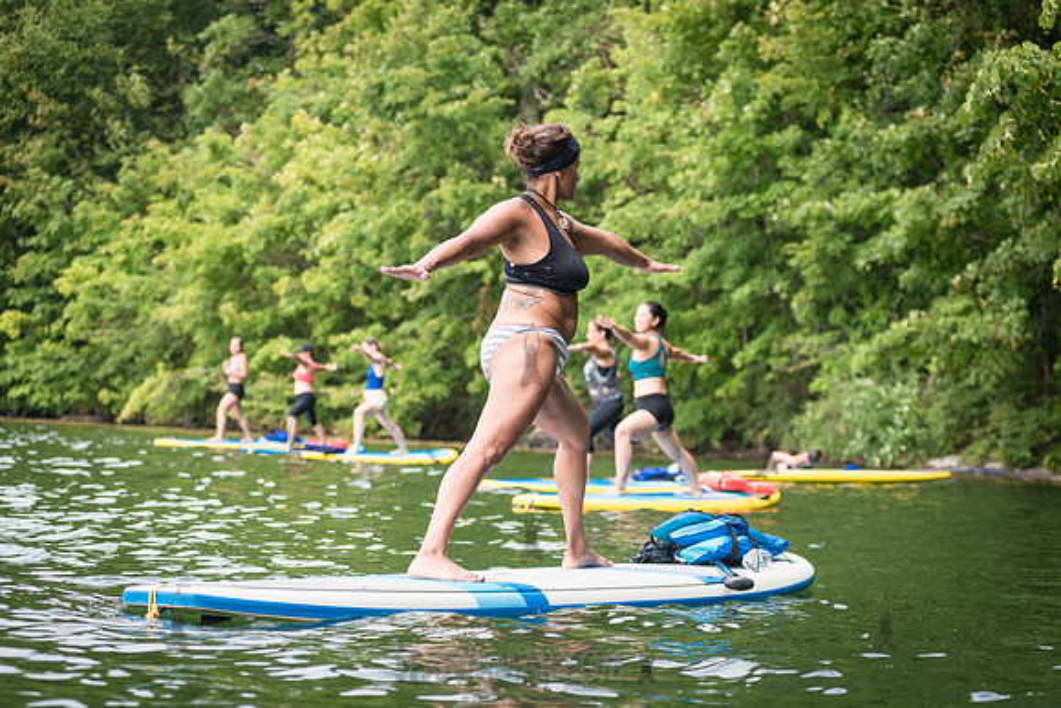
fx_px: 2358
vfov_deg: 17.1
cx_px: 530
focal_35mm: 80
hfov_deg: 25.4
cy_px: 354
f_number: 4.5
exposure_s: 1/500
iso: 200
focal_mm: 80
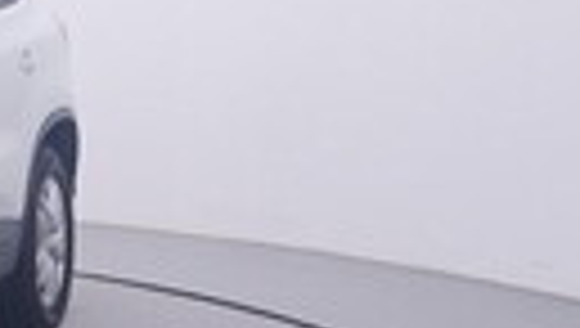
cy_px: 74
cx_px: -371
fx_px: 1544
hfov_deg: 18.1
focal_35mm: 100
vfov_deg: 12.1
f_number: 5
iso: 200
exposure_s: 1/80
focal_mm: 15
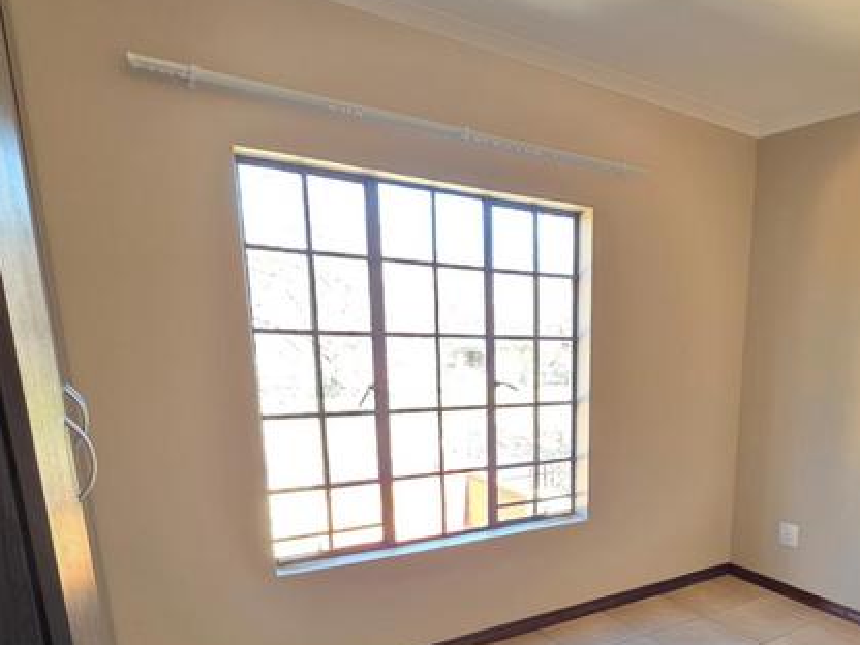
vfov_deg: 52.2
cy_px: 494
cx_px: 626
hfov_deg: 65.9
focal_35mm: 25
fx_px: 621
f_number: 1.9
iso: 250
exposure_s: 1/100
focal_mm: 2.2
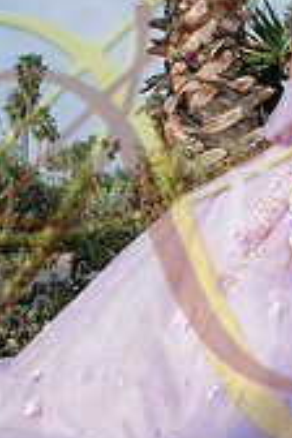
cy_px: 160
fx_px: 839
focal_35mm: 69
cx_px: 336
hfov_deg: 18.8
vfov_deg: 29.1
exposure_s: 1/1250
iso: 125
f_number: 2.8
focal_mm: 20
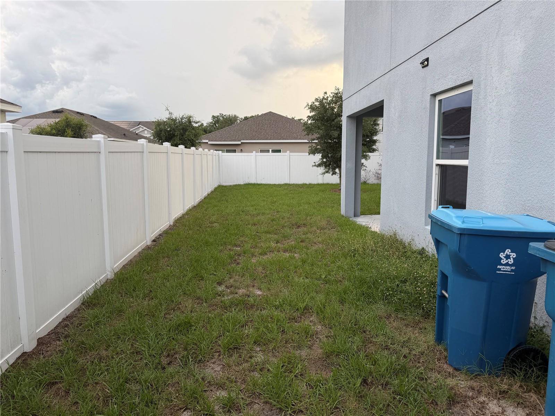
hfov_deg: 71.6
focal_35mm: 24
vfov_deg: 56.8
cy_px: 208
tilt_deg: -7.0
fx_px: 385
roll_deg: -0.1
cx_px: 278
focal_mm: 6.76
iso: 80
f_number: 1.78
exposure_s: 1/443
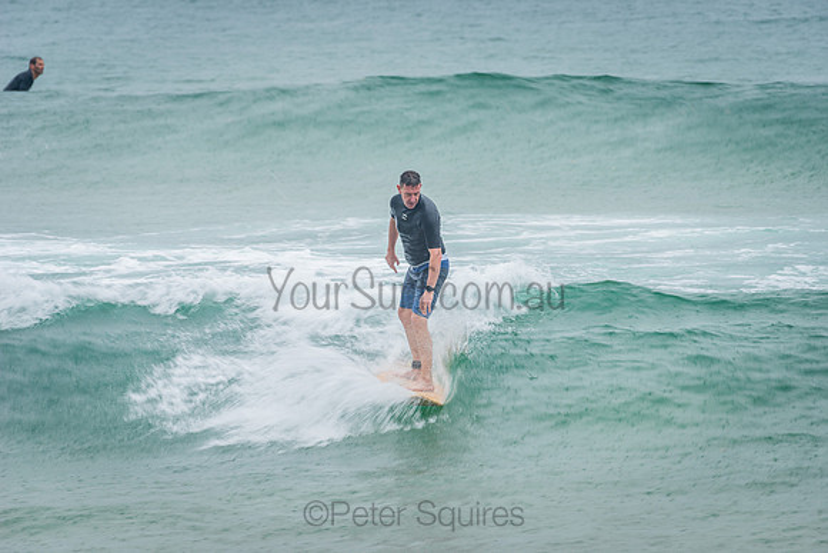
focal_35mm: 500
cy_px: 276
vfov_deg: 2.8
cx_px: 414
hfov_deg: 4.1
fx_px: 11502
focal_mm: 500
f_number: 8
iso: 64
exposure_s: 1/25
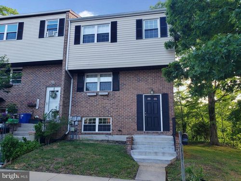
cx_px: 120
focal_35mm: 26
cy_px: 90
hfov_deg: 67.3
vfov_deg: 53.1
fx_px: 181
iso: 50
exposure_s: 1/120
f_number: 2.4
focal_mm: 4.3
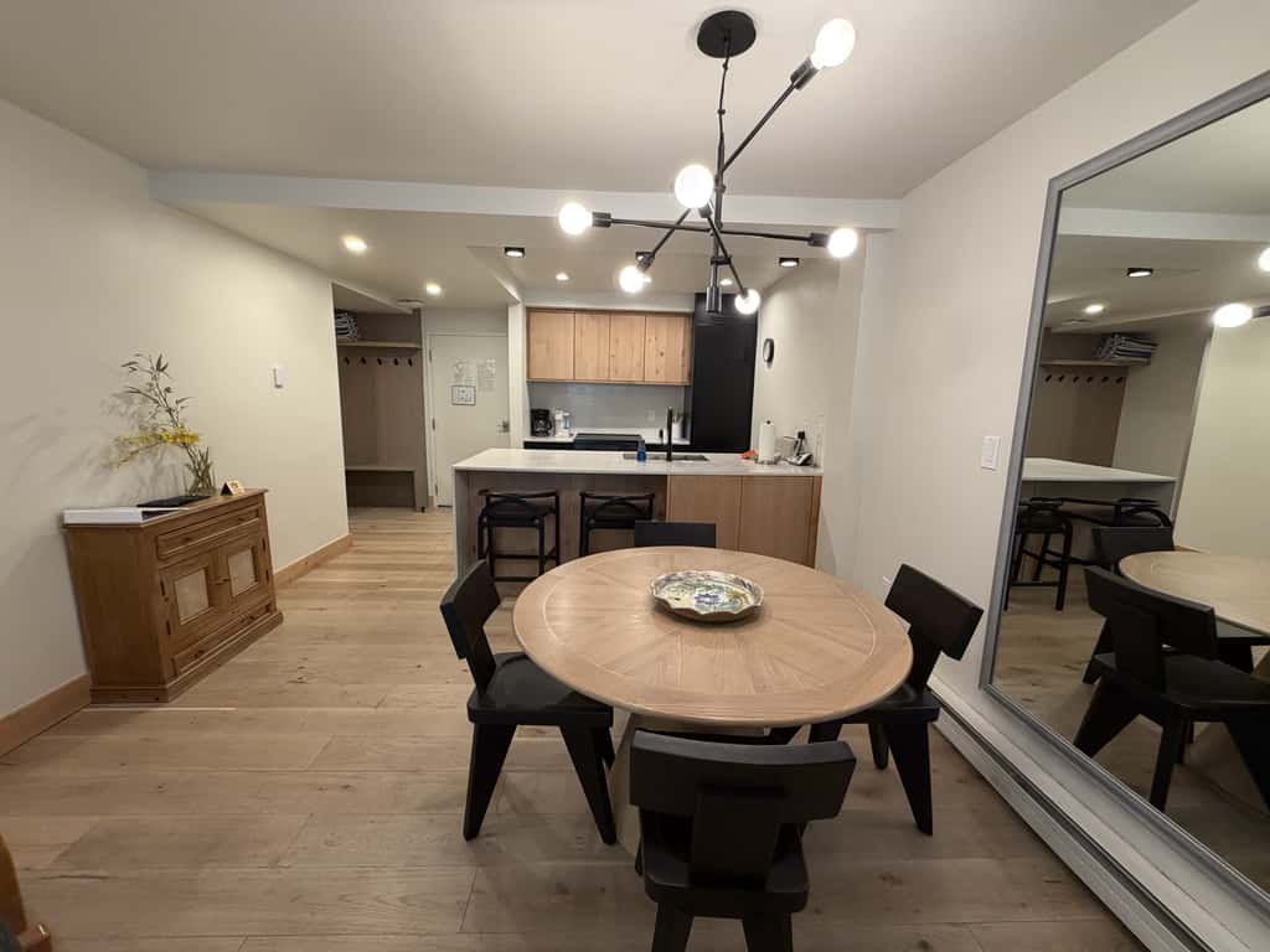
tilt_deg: -9.9
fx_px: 514
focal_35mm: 14
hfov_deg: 102.1
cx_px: 635
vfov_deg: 85.7
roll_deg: -1.2
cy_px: 476
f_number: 2.2
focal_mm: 2.22
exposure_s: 1/60
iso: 200
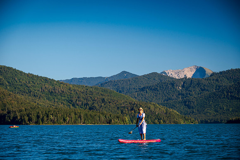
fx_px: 680
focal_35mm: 102
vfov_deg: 13.4
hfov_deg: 20.0
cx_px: 120
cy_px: 80
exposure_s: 1/500
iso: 125
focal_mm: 102
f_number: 5.6
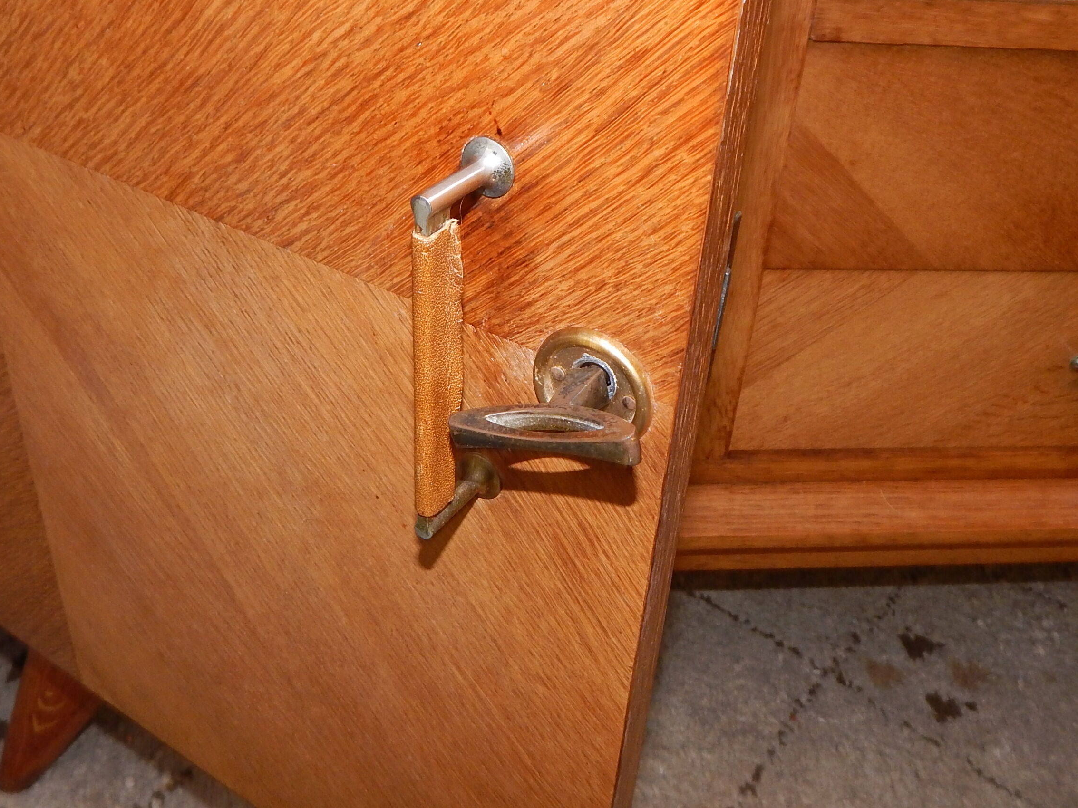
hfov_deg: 51.3
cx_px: 520
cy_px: 314
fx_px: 1121
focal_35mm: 36
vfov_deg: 39.4
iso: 200
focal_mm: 4.5
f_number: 3.1
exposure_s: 1/30
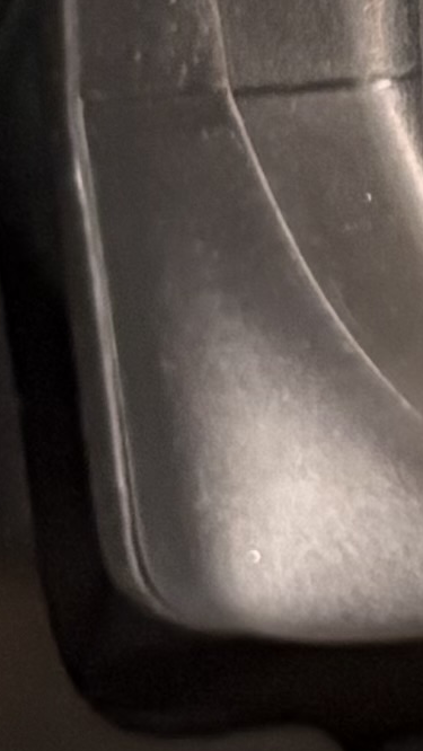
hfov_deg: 4.7
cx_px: 1337
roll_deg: +2.7
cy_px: -29
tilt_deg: -20.9
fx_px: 4842
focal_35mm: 243
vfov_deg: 8.8
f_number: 1.6
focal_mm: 5.96
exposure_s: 1/60
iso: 400
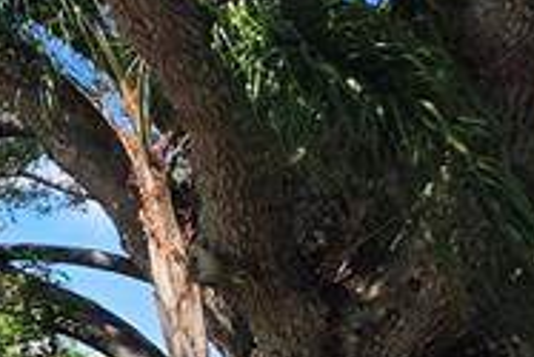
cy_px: 151
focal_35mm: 74
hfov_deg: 15.7
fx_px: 1098
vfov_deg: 18.4
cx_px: -708
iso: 40
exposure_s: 1/1300
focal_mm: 2.2
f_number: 1.9
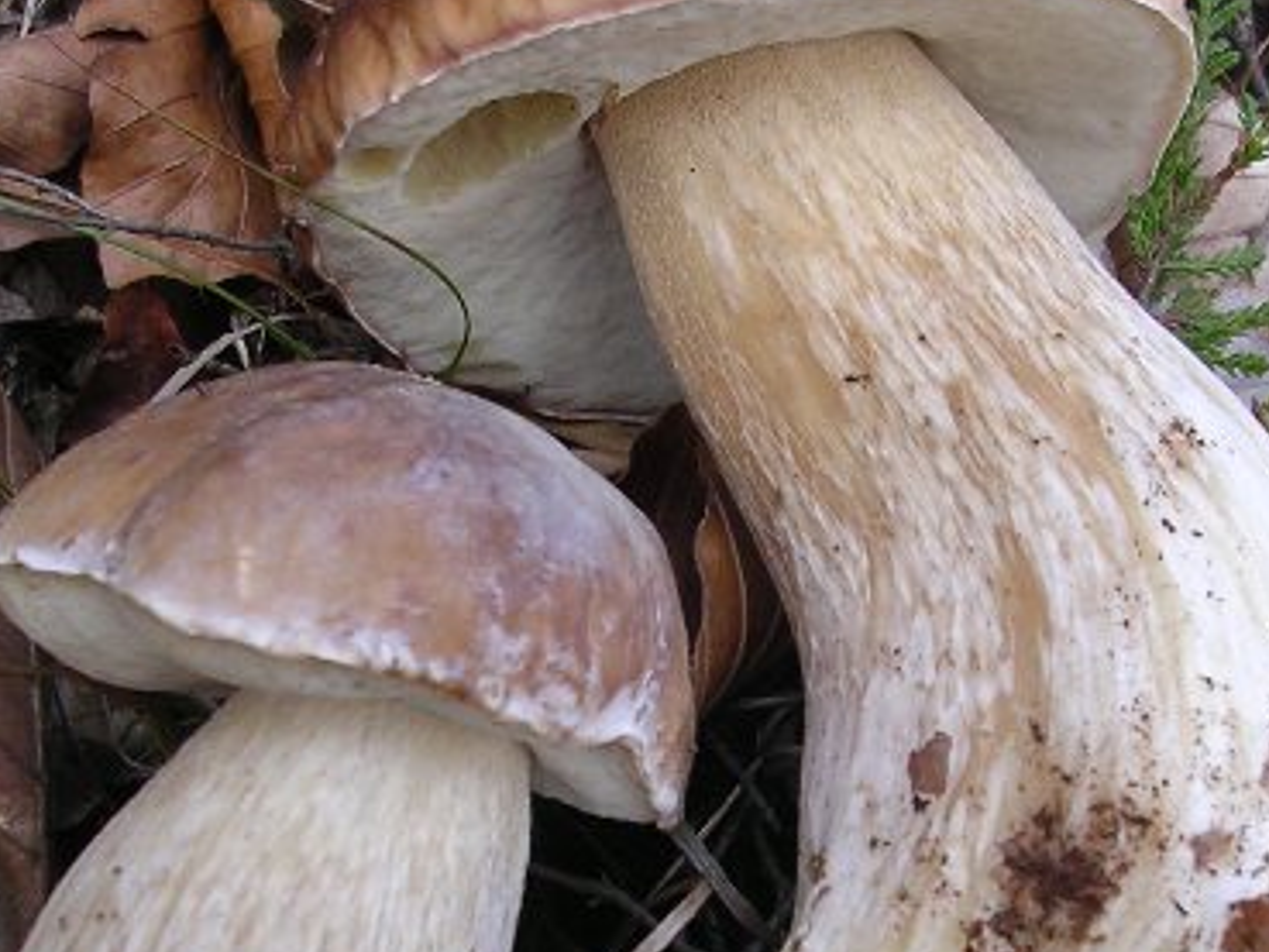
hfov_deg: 24.7
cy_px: 725
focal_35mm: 79
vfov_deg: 18.5
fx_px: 2897
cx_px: 739
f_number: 2.8
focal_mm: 5.8
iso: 100
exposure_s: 1/123
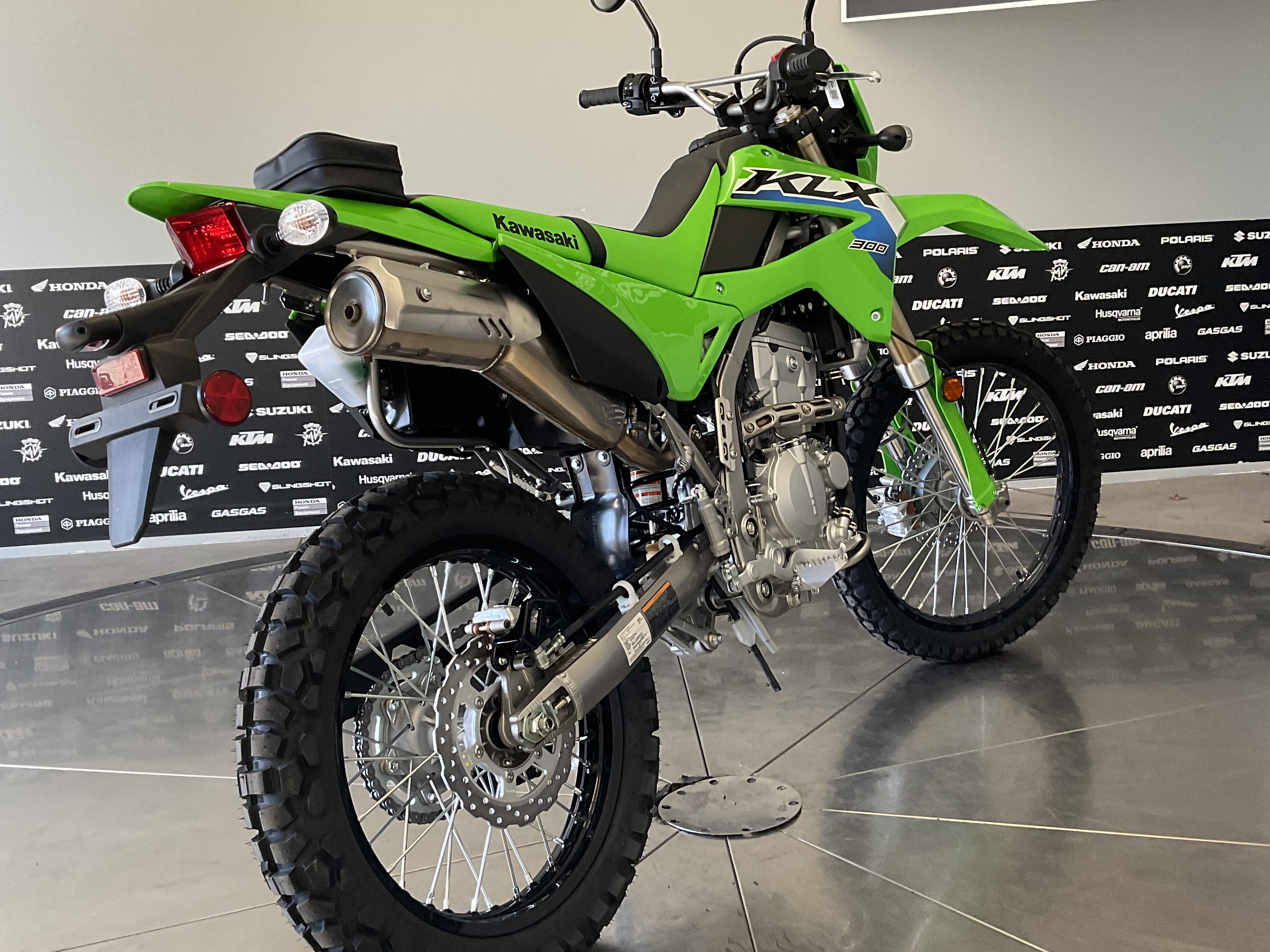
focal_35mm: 41
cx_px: 711
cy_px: 502
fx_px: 1504
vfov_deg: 35.1
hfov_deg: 45.7
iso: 64
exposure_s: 1/88
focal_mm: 3
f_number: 1.8
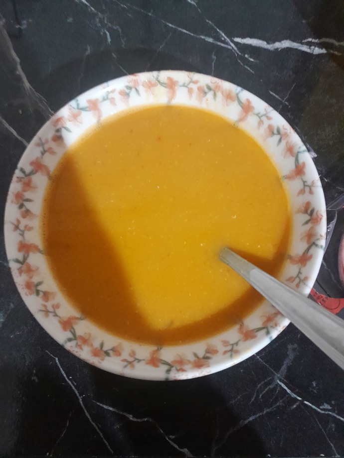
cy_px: 229
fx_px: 358
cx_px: 172
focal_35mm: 27
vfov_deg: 65.3
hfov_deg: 51.4
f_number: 1.8
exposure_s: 1/10
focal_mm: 4
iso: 800
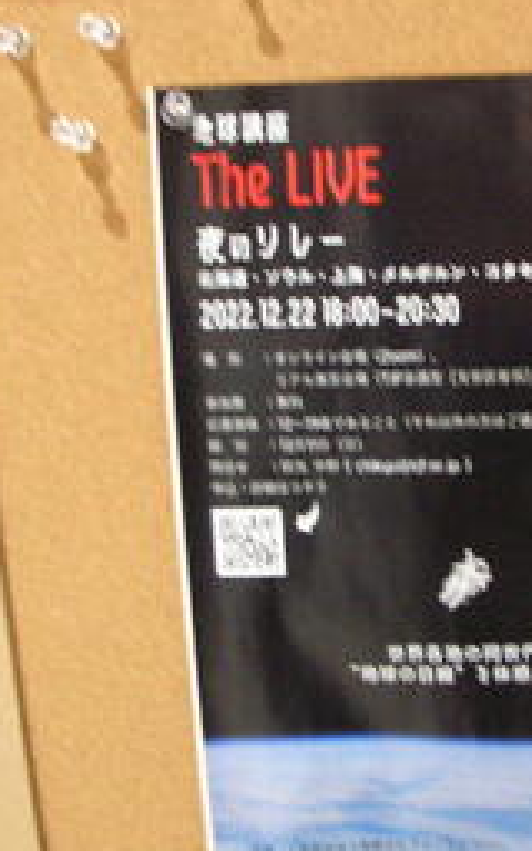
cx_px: 475
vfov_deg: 35.1
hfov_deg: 21.9
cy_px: 426
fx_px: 1345
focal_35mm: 58
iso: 200
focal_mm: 5.8
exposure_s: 1/5.5
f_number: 2.8
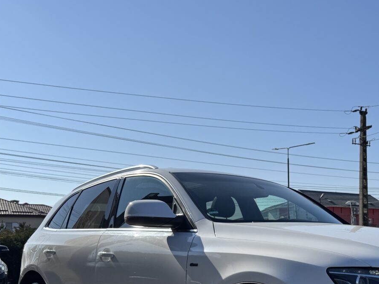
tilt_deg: +0.6
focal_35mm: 43
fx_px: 471
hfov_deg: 42.2
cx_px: 293
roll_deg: +0.6
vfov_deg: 32.4
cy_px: 238
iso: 80
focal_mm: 6.76
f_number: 1.78
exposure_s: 1/7937
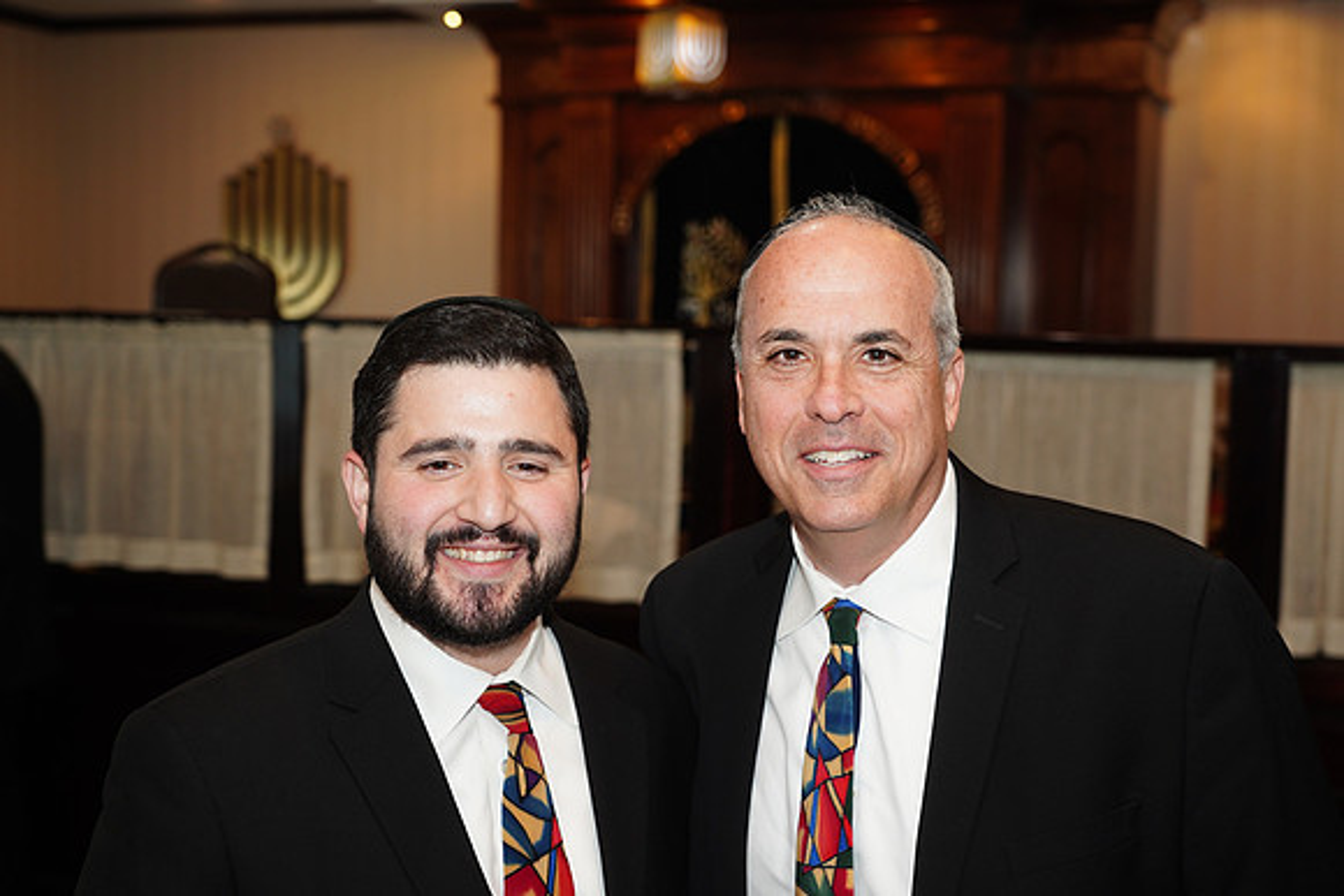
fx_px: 2091
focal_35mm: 56
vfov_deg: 24.2
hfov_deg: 35.6
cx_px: 672
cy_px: 448
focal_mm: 56
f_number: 4.5
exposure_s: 1/100
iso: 640
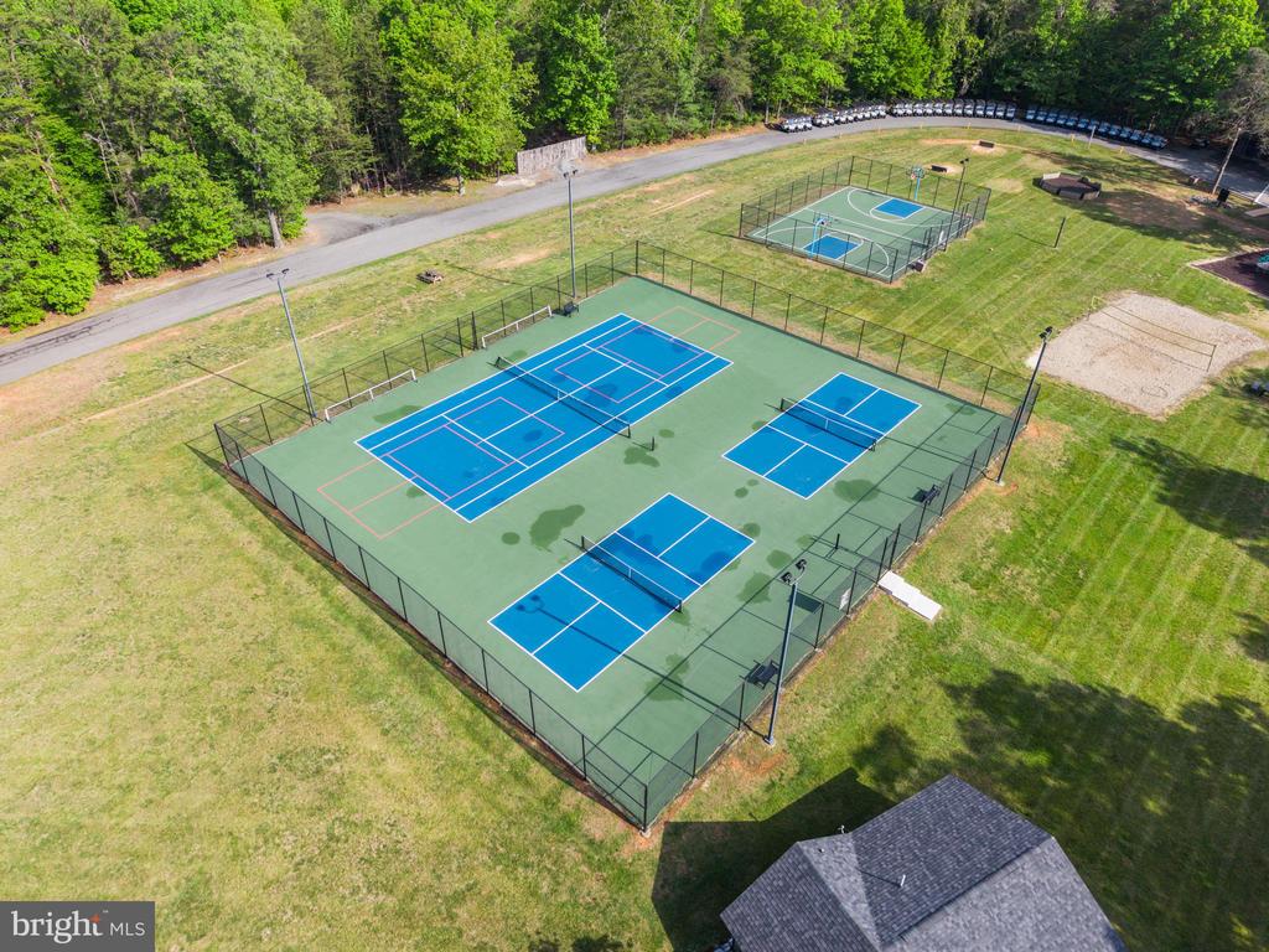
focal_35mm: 24
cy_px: 476
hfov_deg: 71.6
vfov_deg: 56.8
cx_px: 634
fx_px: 880
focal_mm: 8.67
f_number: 1.8
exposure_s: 1/1000
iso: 100
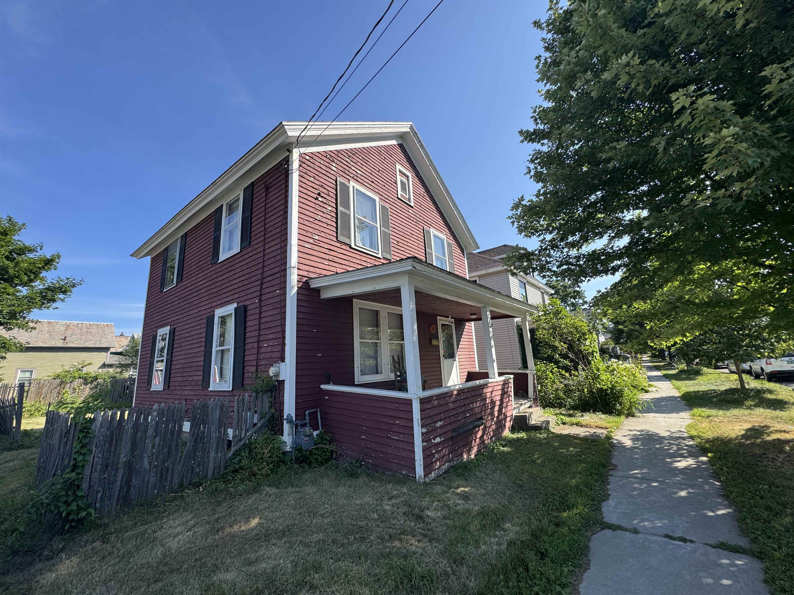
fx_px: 321
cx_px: 397
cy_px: 298
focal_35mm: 14
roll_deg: +4.1
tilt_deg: +12.9
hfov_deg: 102.1
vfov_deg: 85.7
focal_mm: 2.22
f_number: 2.2
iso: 40
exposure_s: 1/840
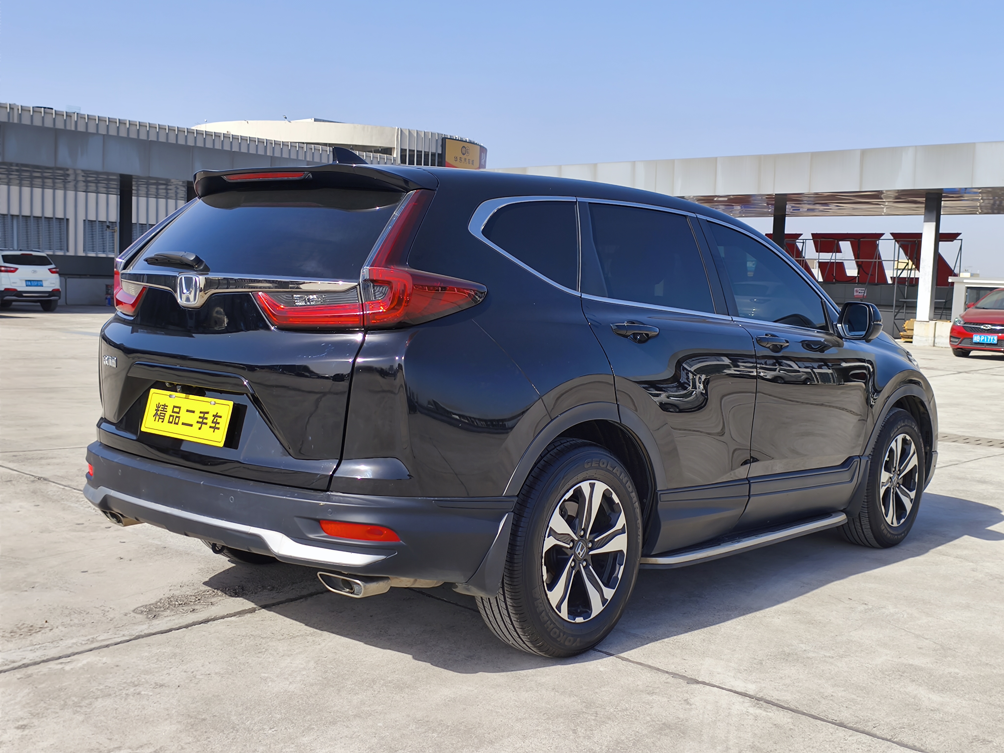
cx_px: 502
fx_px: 1044
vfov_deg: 39.7
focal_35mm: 36
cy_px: 376
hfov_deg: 51.4
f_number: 1.6
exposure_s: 1/2300
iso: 80
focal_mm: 5.84
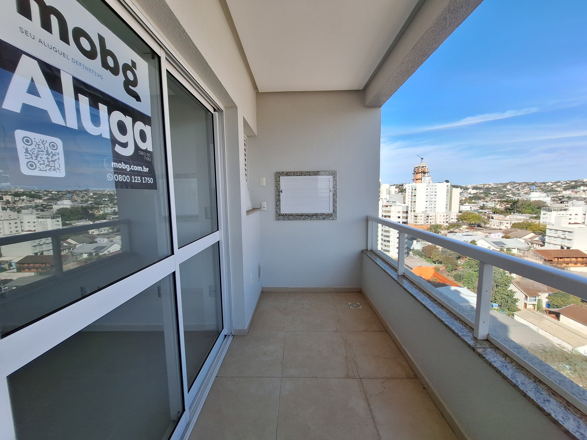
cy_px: 220
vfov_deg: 89.9
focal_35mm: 13
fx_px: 220
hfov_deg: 106.2
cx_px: 294
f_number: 2.2
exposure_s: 1/1318
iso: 40
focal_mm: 1.74
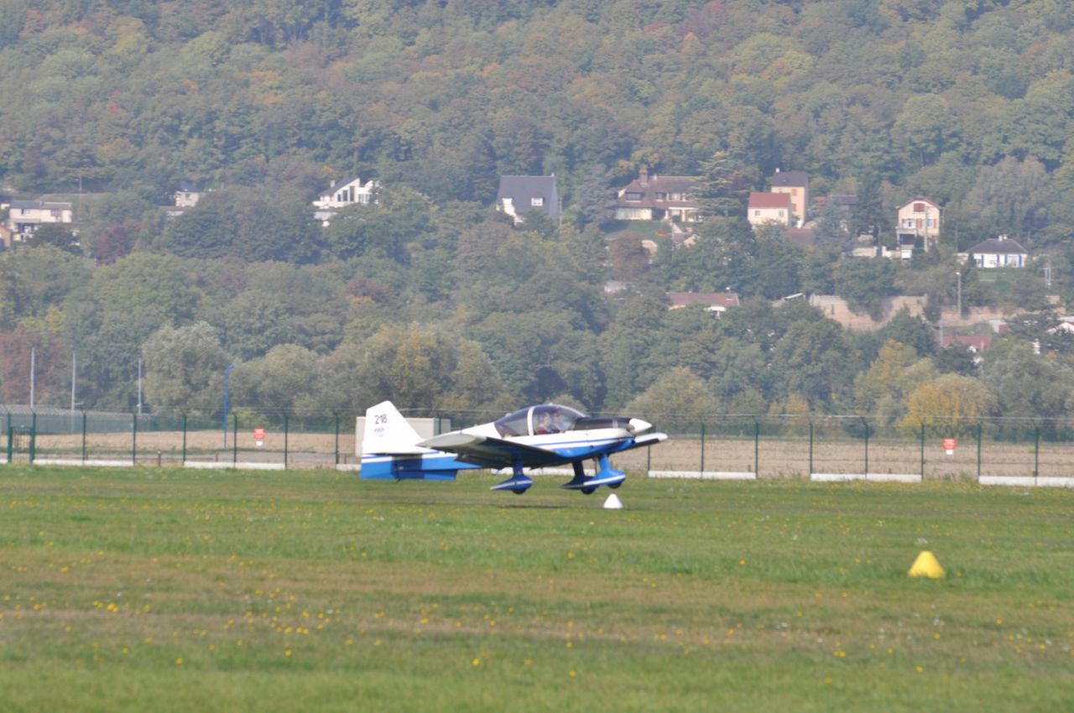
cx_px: 537
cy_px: 356
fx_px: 7598
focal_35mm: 255
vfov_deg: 5.4
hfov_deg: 8.1
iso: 200
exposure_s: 1/500
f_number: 10
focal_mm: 170
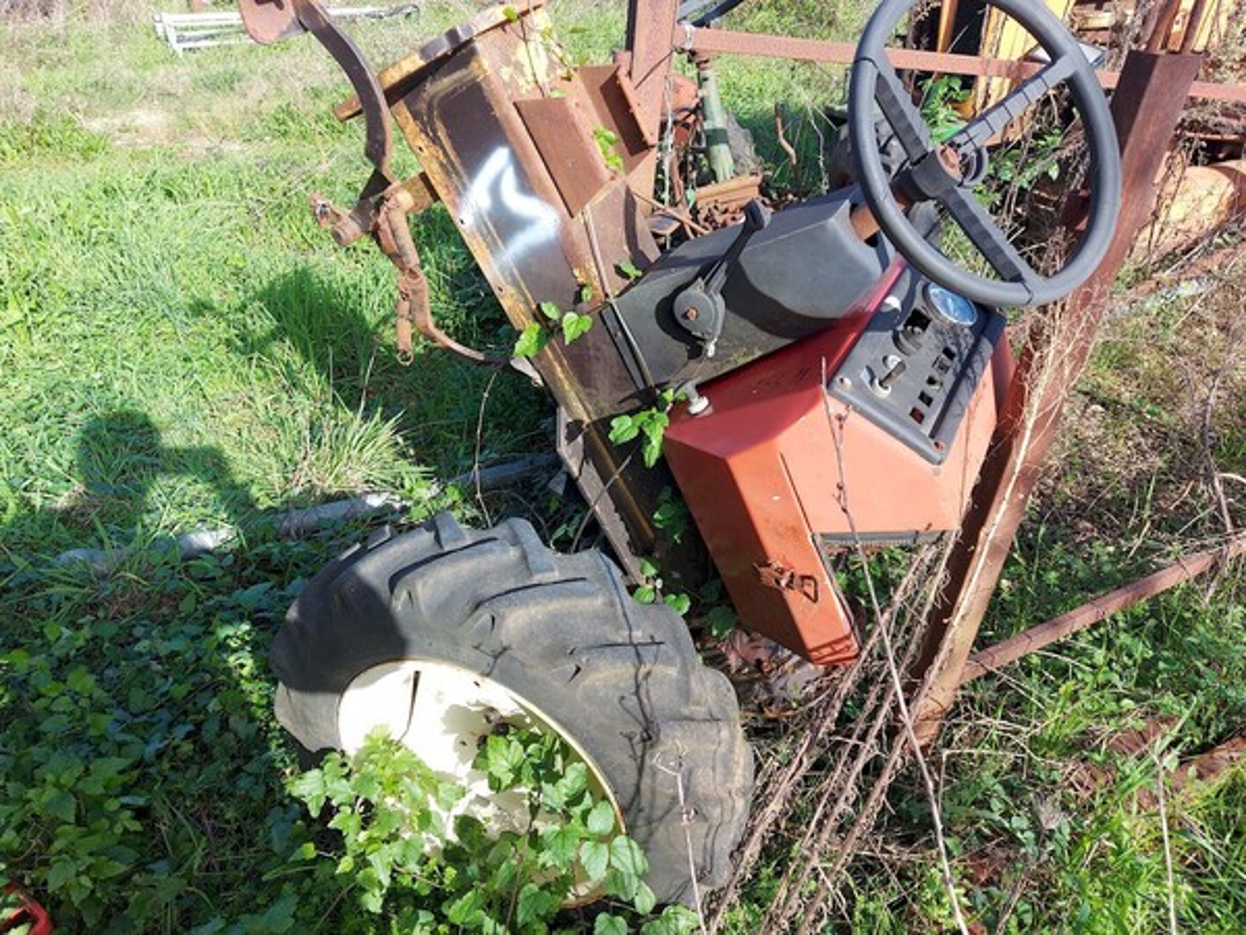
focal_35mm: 24
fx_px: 864
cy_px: 468
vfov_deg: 56.8
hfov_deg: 71.6
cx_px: 623
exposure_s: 1/376
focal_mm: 5.23
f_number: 1.8
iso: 32
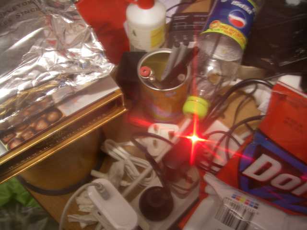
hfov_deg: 49.0
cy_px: 115
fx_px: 337
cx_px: 154
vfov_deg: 37.7
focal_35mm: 38
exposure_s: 1.6
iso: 64
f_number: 3.3
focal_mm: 6.3
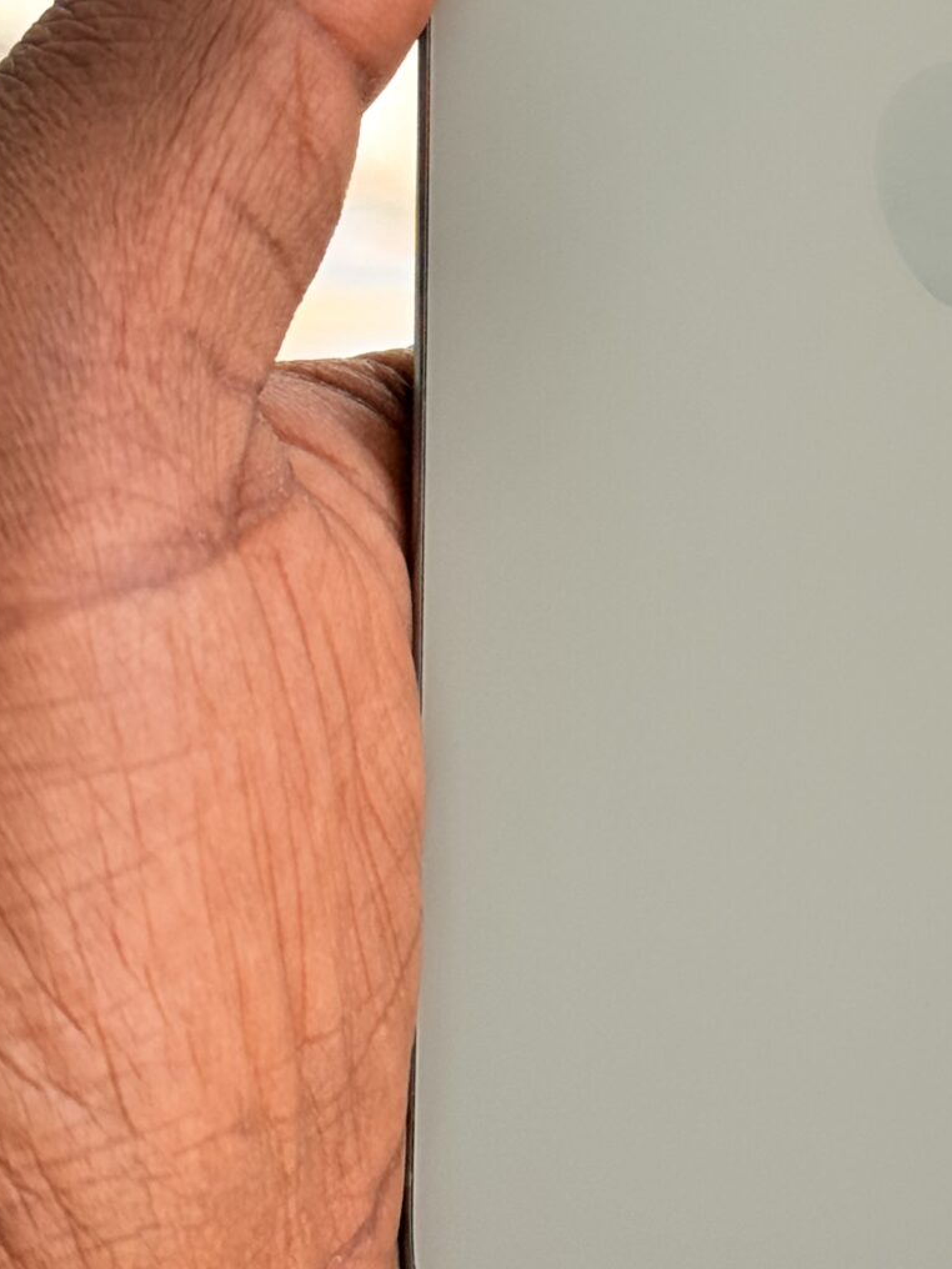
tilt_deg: -7.8
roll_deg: -4.2
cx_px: 966
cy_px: 350
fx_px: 4437
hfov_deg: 12.1
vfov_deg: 16.2
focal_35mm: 121
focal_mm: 6.76
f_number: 1.78
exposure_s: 1/1185
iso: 100
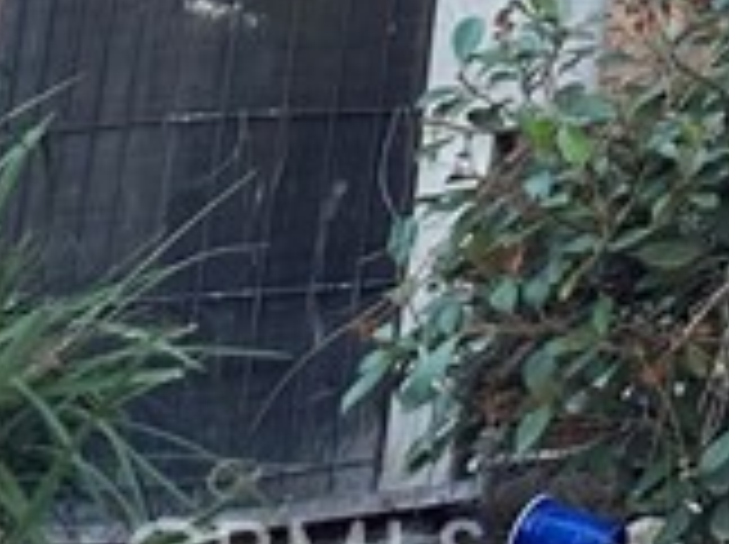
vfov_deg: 8.2
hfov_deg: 9.7
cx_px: 2250
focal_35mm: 152
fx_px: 3196
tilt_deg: +18.7
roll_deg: +1.9
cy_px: -1101
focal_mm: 6.86
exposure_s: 1/121
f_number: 1.78
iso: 64
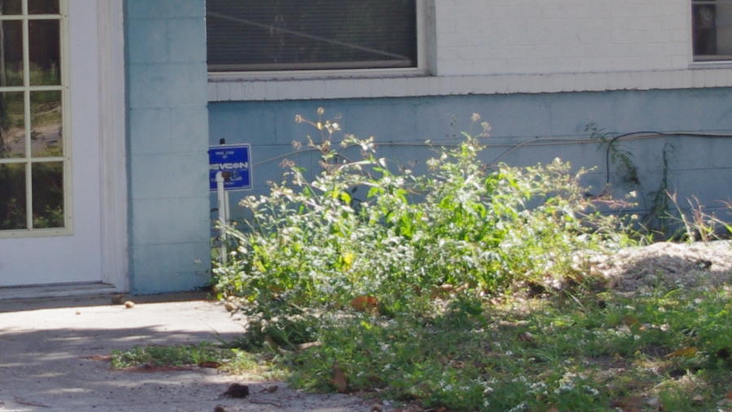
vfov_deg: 6.6
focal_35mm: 183
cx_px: 21
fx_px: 3552
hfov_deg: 11.7
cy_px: -16
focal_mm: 35
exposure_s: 1/800
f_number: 5.6
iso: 400
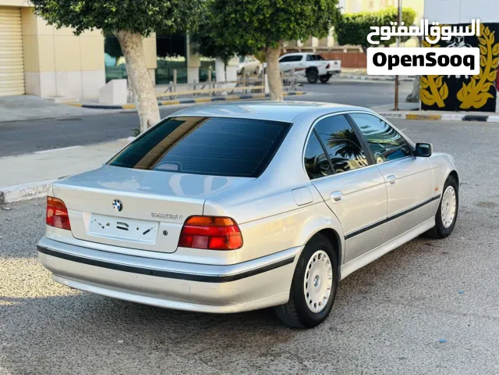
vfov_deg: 28.0
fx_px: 750
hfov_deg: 36.8
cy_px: 188
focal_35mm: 52
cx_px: 250
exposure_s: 1/622
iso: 32
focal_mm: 5.96
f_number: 1.6
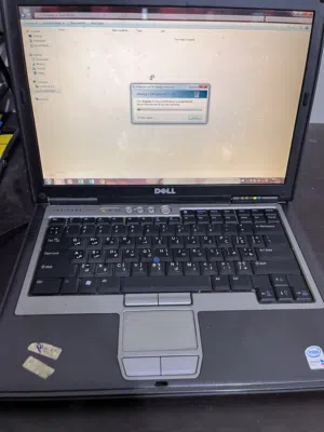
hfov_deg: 53.1
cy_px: 216
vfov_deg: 67.3
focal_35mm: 26
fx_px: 324
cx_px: 162
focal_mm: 5.1
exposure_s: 1/50
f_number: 1.6
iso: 125
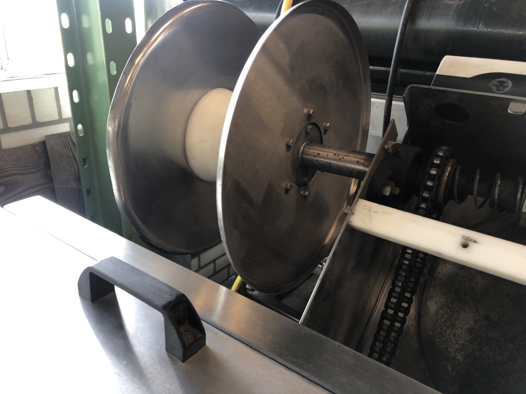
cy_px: 197
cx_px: 263
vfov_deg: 49.7
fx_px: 425
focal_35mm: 28
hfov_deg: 63.4
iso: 40
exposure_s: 1/33
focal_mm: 4
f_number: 1.8
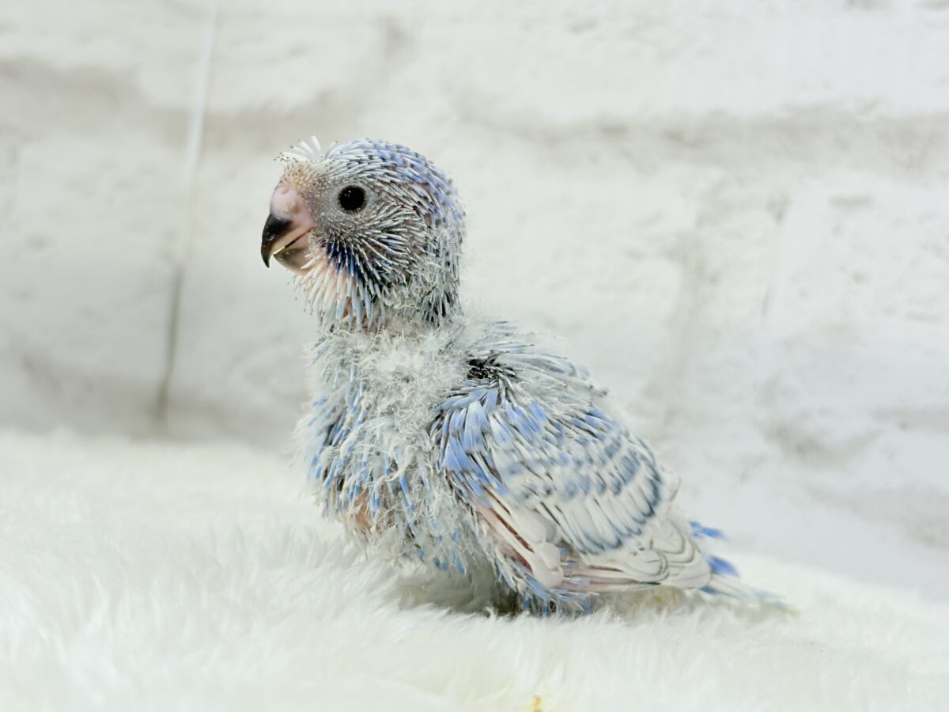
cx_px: 474
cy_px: 356
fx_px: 1426
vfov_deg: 28.0
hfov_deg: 36.8
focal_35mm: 52
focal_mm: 5.96
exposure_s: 1/100
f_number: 1.6
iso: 64
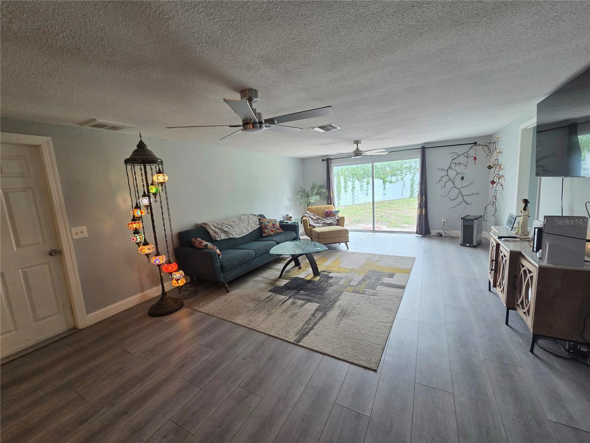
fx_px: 222
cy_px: 222
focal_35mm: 13
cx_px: 295
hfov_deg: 106.2
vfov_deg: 89.9
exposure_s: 1/120
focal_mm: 2.2
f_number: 2.2
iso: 200
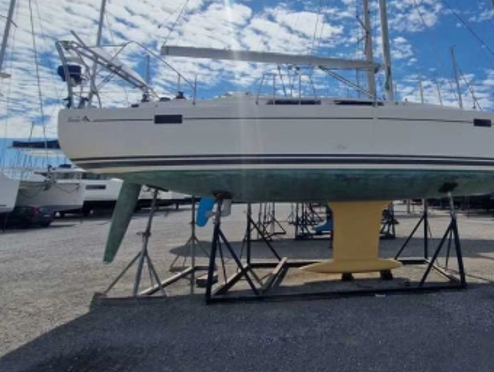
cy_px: 126
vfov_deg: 62.1
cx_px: 356
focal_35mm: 21
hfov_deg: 74.6
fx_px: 300
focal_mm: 2.2
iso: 50
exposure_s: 1/8160
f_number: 2.2
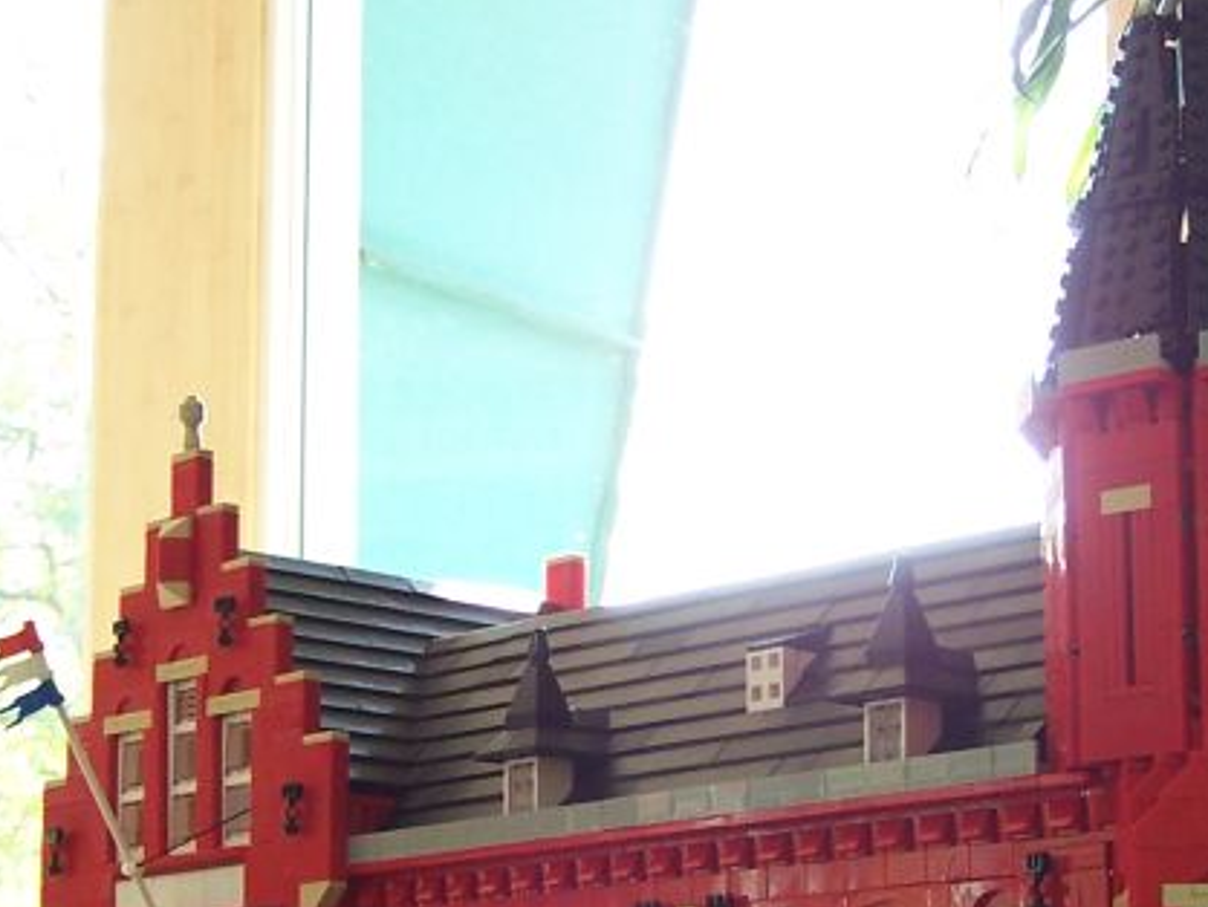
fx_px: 3247
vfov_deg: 15.8
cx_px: 673
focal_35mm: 93
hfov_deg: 21.1
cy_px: 774
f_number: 2.8
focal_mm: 6.3
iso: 80
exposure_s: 1/60
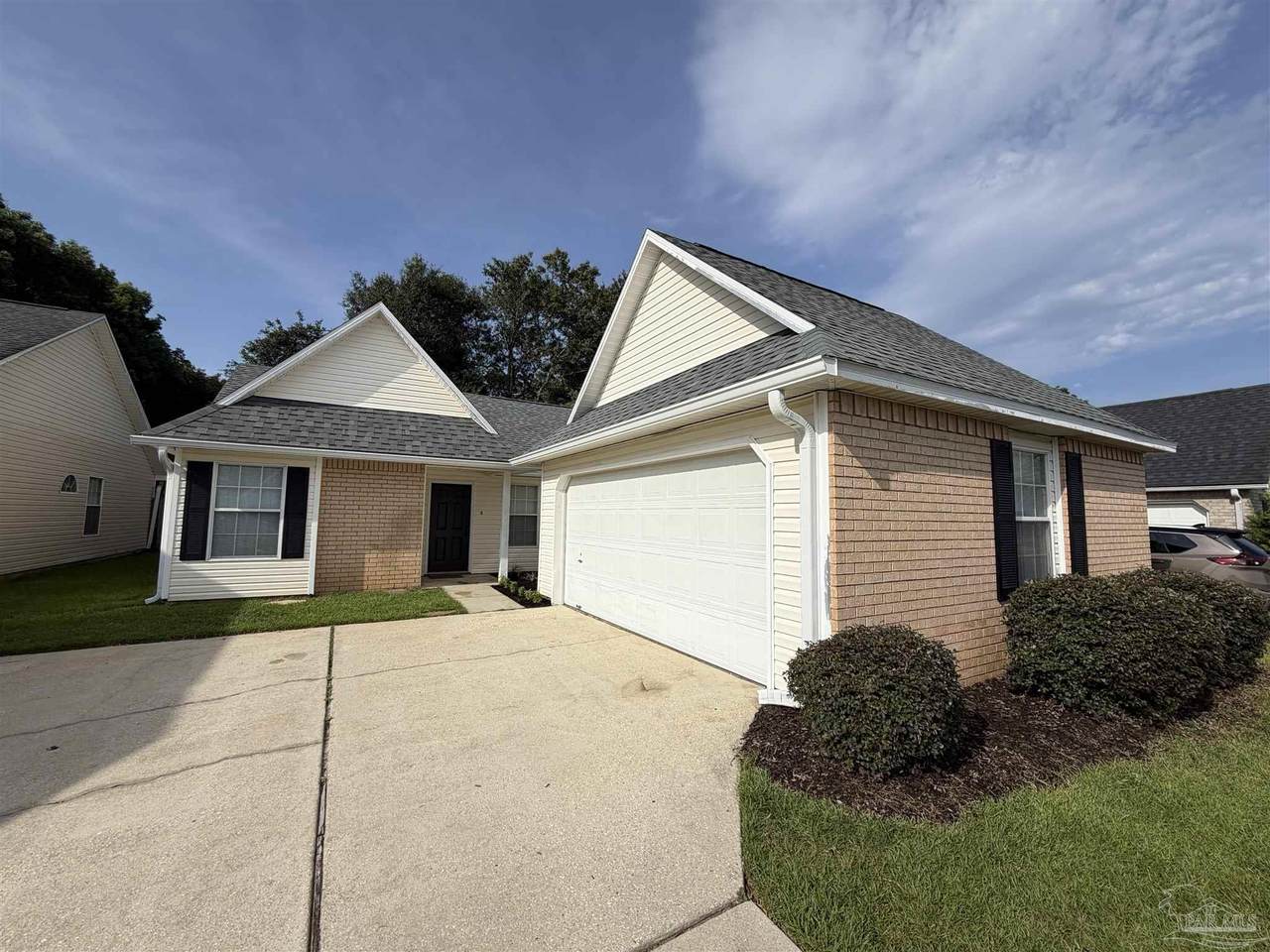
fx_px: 514
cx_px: 635
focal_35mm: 14
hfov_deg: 102.1
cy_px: 476
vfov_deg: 85.7
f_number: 2.2
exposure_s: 1/1572
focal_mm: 2.22
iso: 20
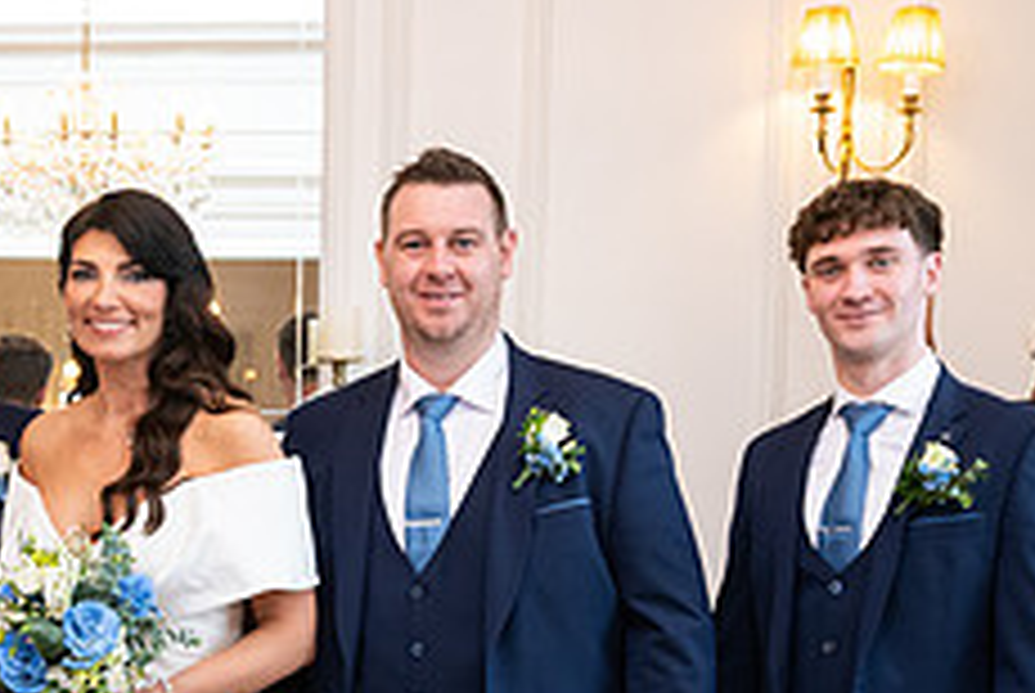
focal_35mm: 75
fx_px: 2159
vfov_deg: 17.6
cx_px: 162
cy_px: 781
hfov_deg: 26.3
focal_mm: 29
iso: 640
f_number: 5
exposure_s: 1/160
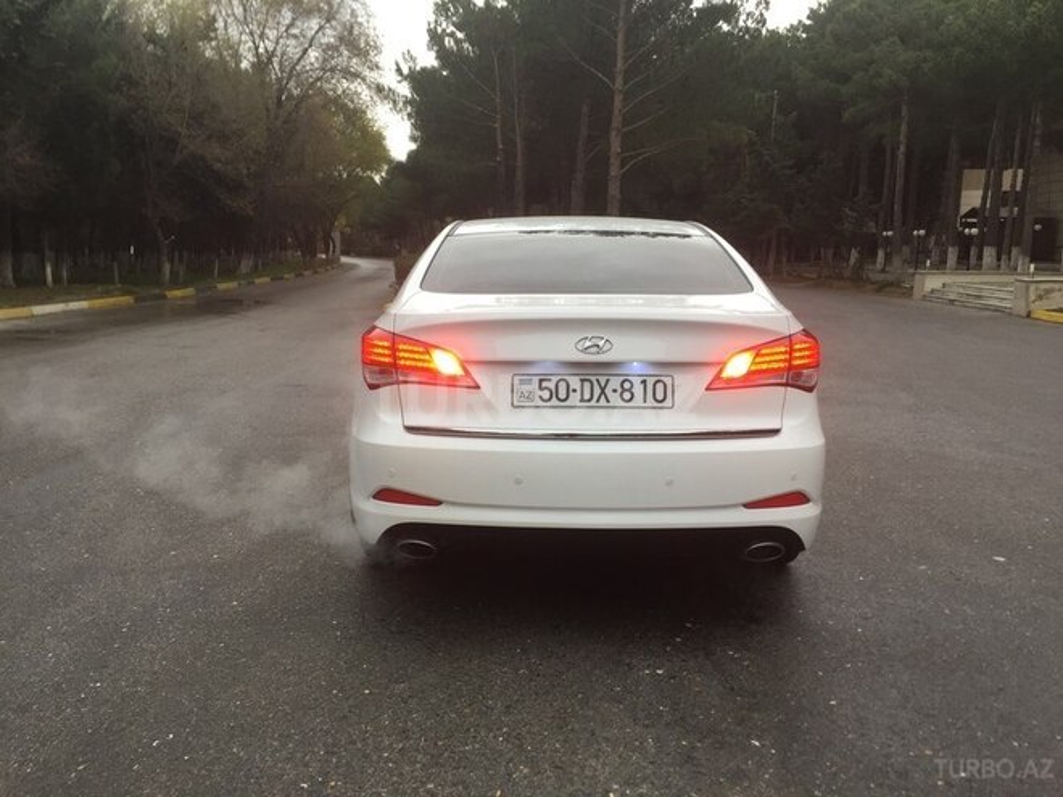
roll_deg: -1.5
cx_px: 532
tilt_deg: -6.6
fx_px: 891
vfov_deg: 48.2
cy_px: 398
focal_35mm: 29
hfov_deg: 61.7
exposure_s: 1/100
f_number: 2.2
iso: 40
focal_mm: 4.15
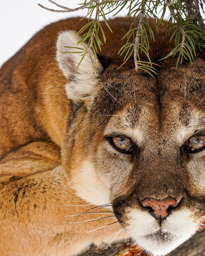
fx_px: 7502
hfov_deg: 1.6
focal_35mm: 989
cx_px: 98
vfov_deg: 2.0
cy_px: 140
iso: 250
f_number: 6.3
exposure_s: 1/500
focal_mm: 600
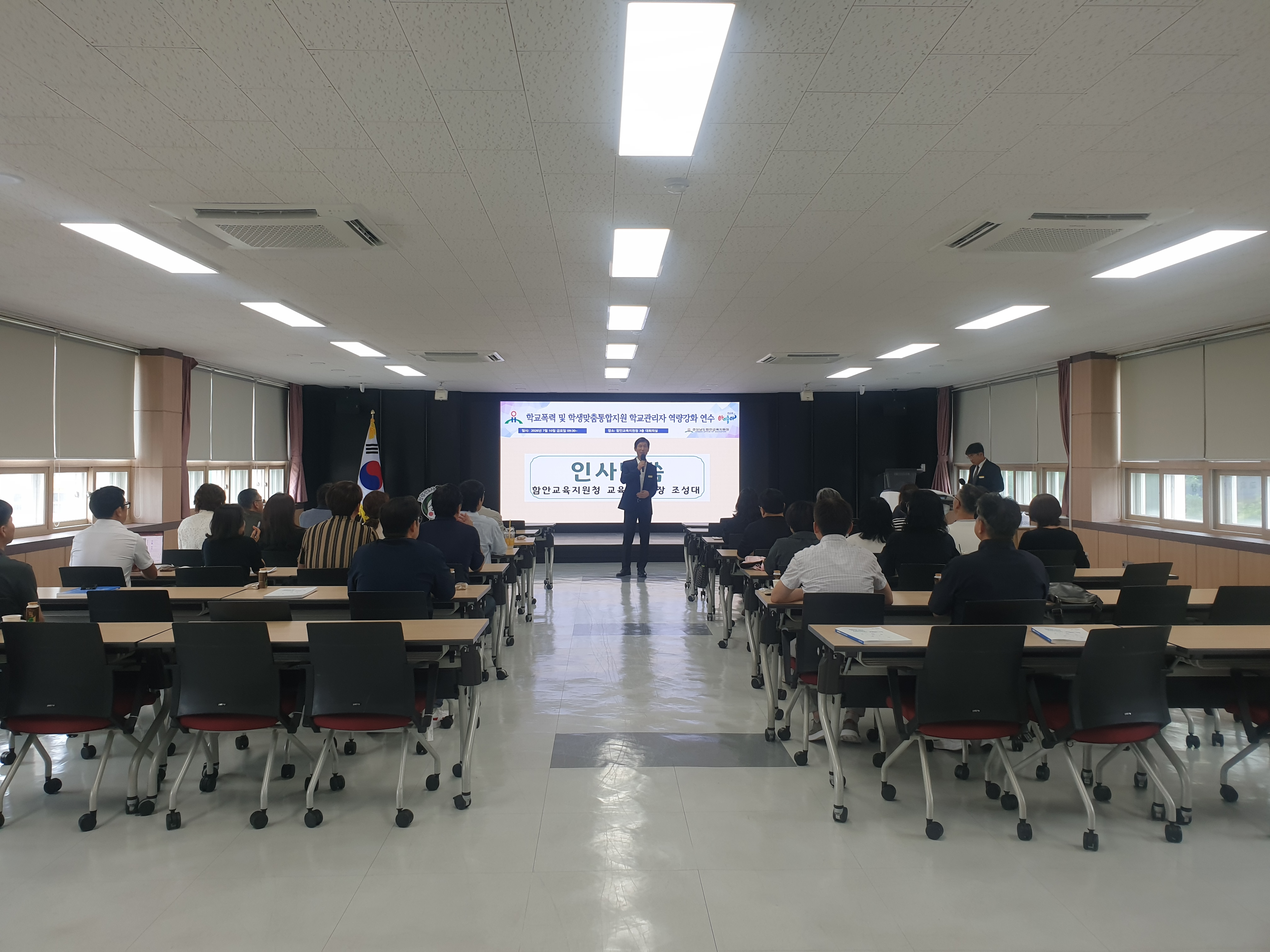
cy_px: 476
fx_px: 954
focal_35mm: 26
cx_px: 635
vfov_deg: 53.1
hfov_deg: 67.3
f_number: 2.4
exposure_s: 1/120
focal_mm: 4.3
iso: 80
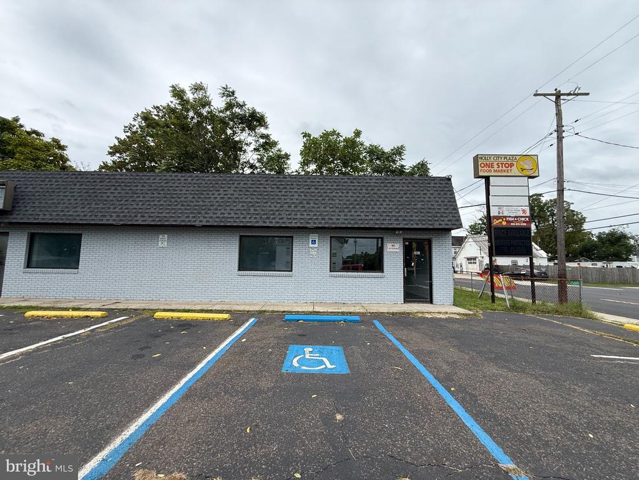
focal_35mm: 14
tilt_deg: +6.5
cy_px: 240
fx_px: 258
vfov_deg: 85.7
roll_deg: -0.9
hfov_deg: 102.1
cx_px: 320
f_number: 2.2
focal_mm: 2.22
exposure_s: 1/574
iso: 64
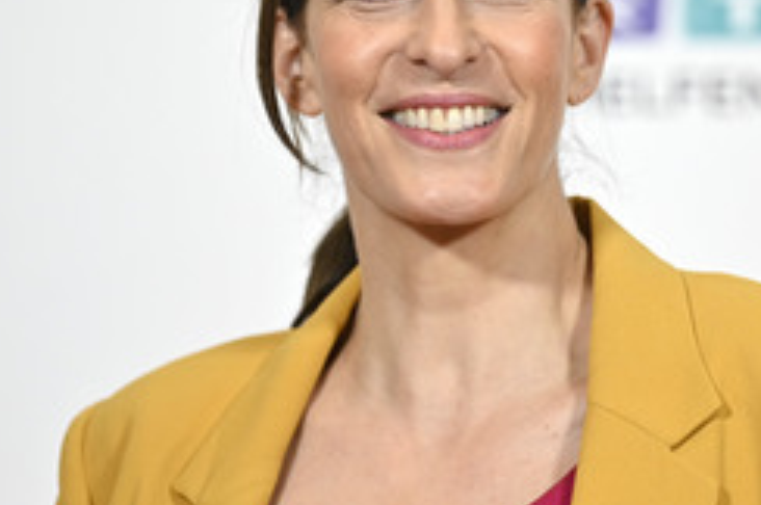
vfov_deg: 3.7
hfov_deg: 5.6
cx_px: 479
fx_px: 7811
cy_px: 221
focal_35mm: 370
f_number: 2.8
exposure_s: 1/640
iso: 1000
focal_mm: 200
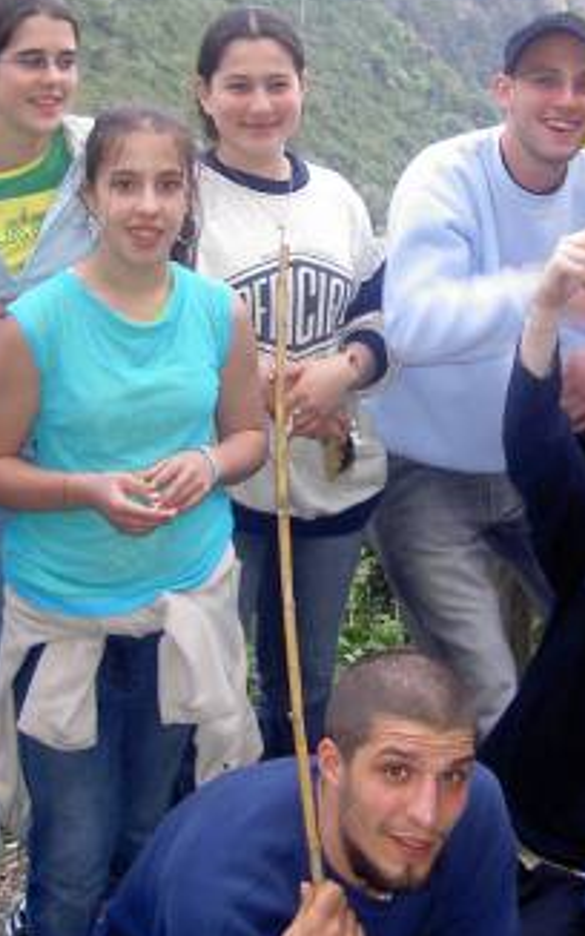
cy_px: 324
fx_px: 1937
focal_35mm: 76
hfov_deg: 17.1
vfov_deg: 27.0
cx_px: 419
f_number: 2.8
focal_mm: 8
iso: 100
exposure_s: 1/60
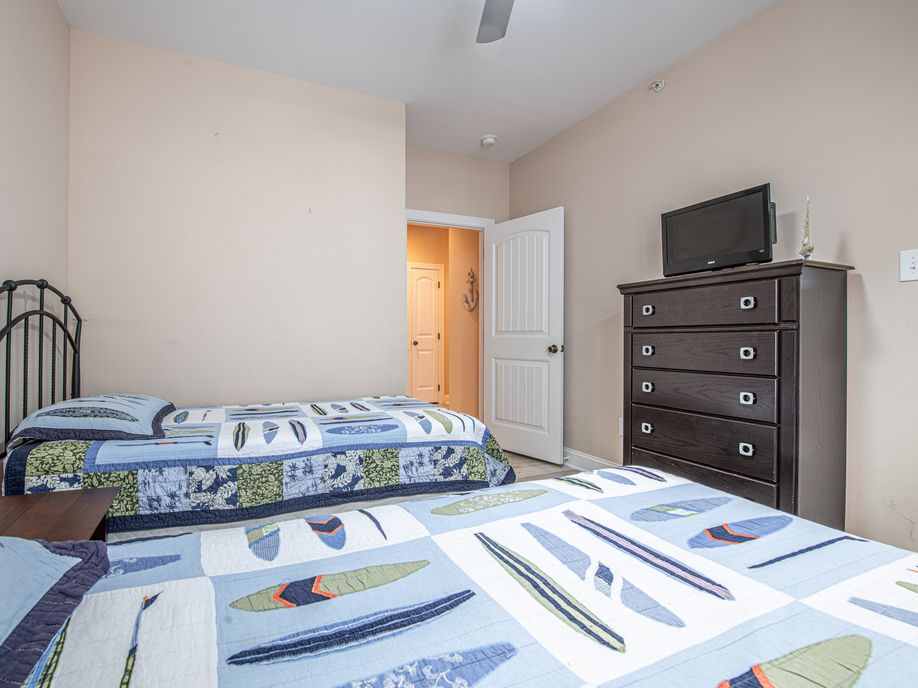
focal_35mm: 16
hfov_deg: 95.1
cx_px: 400
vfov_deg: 79.2
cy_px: 342
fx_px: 416
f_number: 9
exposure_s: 1.6
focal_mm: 14
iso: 64
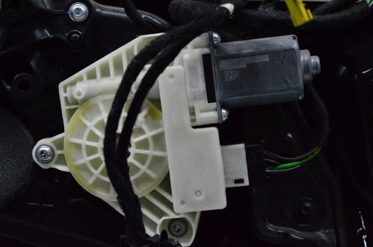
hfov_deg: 24.6
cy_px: 124
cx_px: 186
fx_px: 854
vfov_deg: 16.5
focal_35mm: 82
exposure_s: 1/250
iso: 6400
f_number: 8
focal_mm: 55
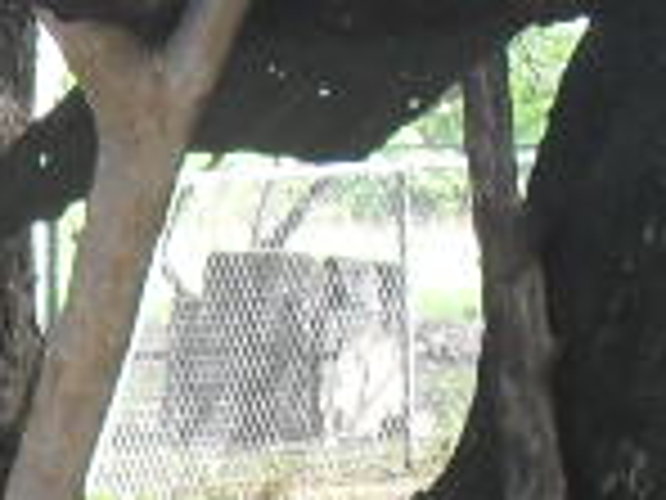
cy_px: 1189
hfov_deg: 7.8
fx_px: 4656
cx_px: -765
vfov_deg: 5.9
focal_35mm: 242
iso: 100
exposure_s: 1/45
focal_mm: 6.3
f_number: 3.2
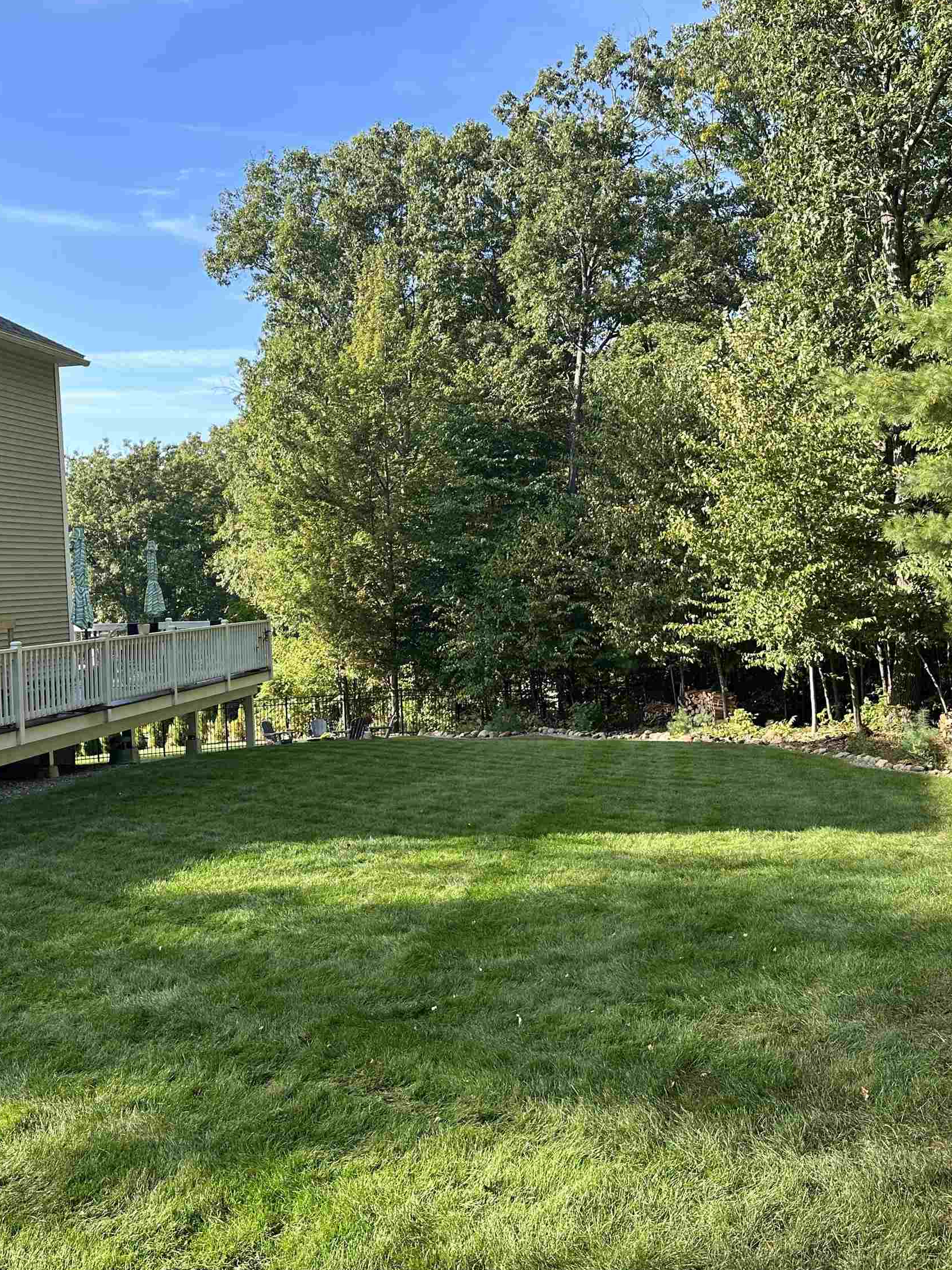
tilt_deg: -2.5
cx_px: 420
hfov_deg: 42.9
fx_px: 1210
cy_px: 650
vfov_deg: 55.3
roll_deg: +3.3
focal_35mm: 33
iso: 80
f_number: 1.78
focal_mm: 6.86
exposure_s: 1/750
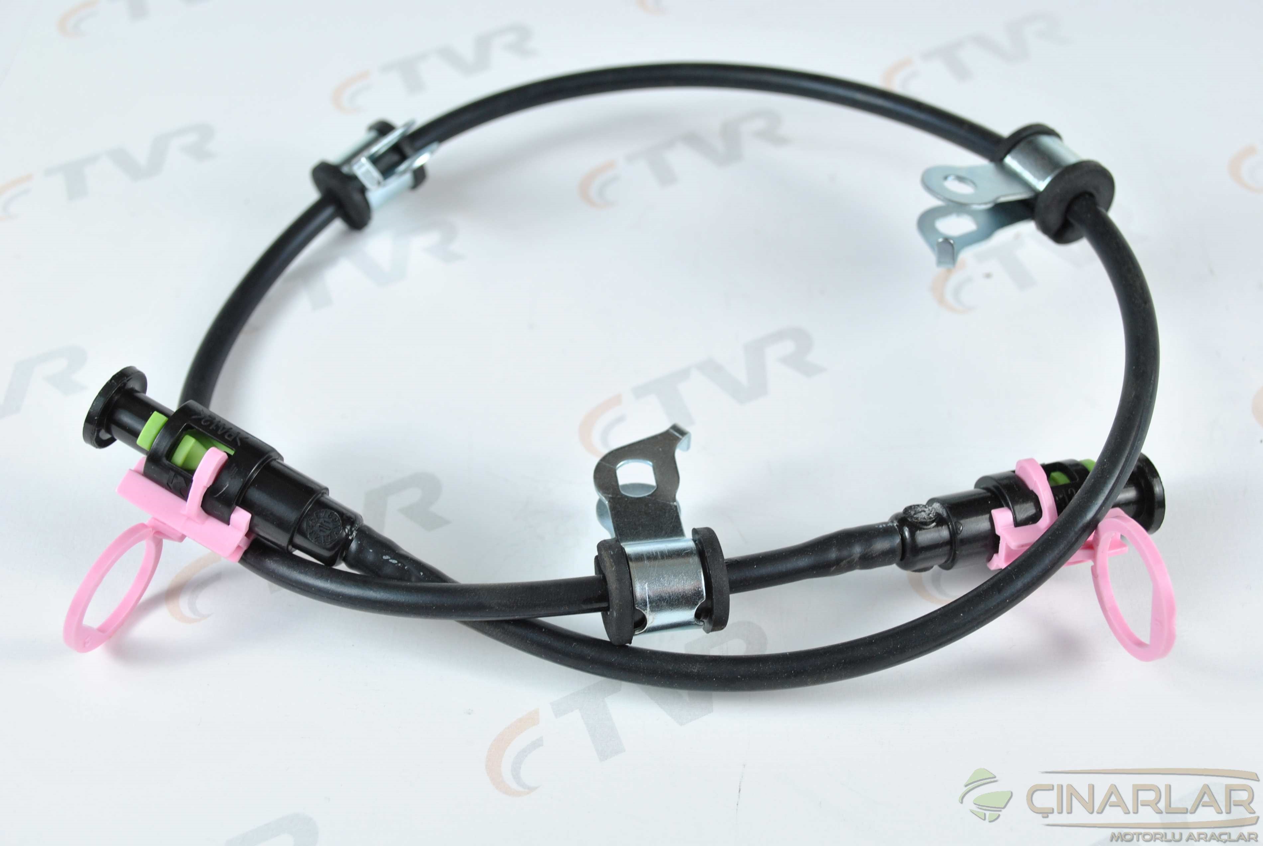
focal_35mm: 51
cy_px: 423
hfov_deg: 38.8
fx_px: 1791
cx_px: 632
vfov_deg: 26.6
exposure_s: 1/15
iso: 200
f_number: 6.3
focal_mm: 34
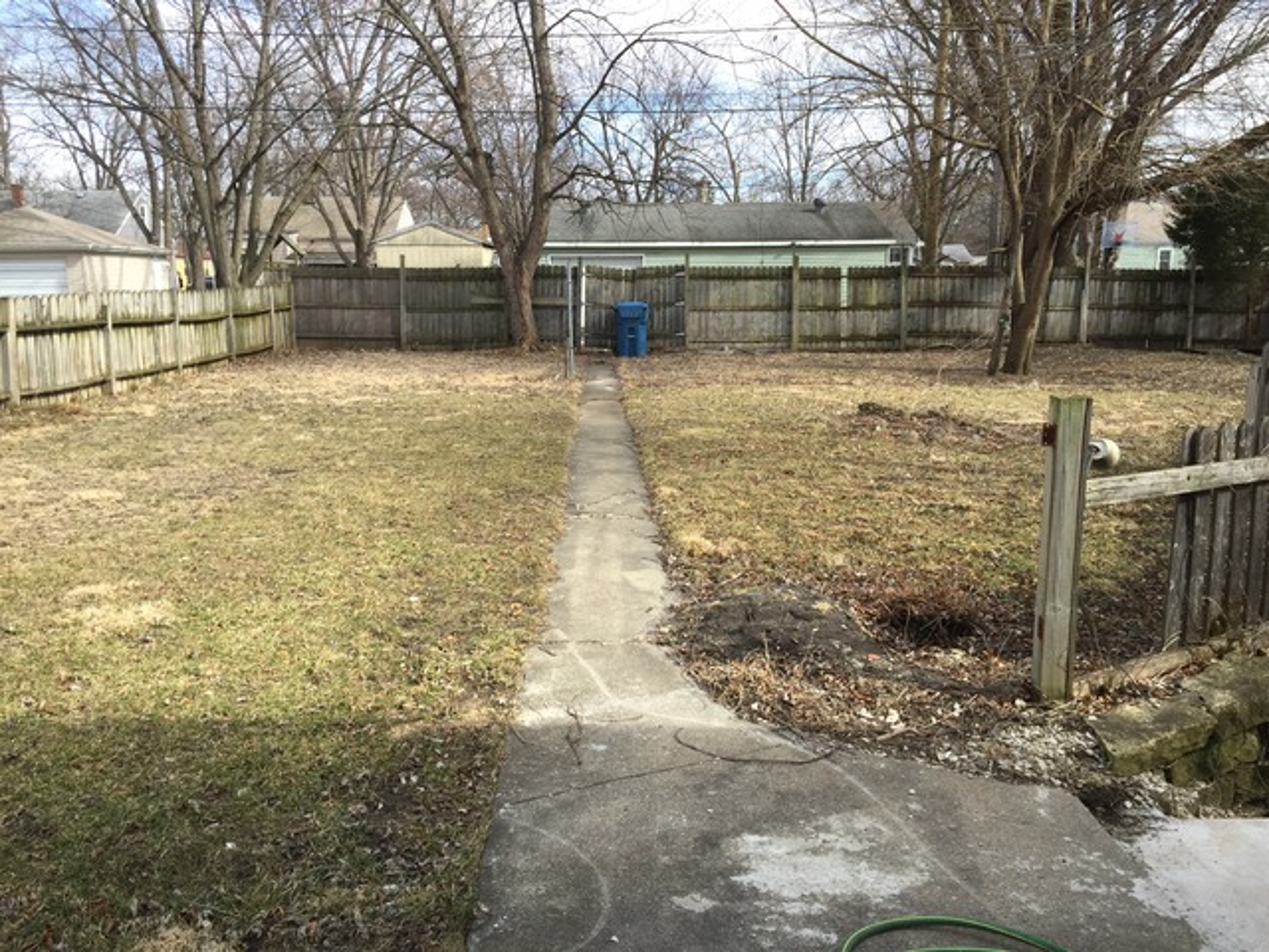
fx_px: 1063
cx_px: 634
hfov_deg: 61.7
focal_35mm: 29
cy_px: 476
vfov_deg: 48.2
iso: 32
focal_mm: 4.15
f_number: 2.2
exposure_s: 1/694
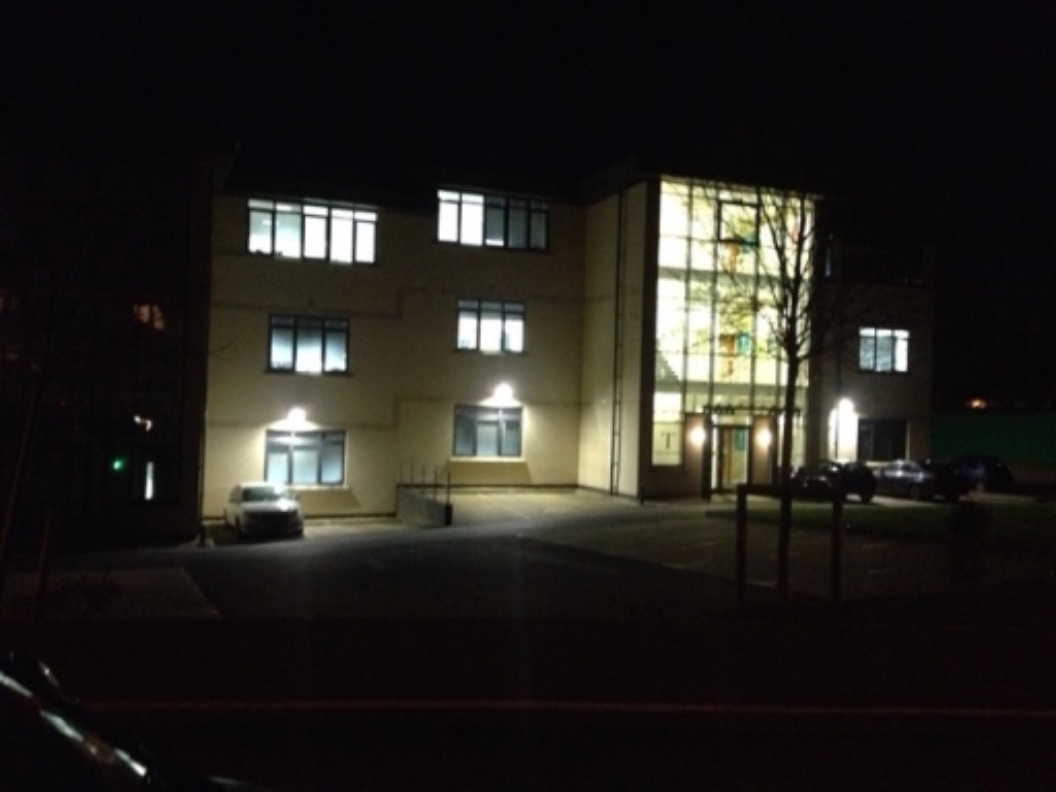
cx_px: 528
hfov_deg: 52.6
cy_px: 396
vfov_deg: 40.7
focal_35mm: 35
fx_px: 1068
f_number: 2.4
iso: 800
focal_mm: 4.28
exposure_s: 1/15
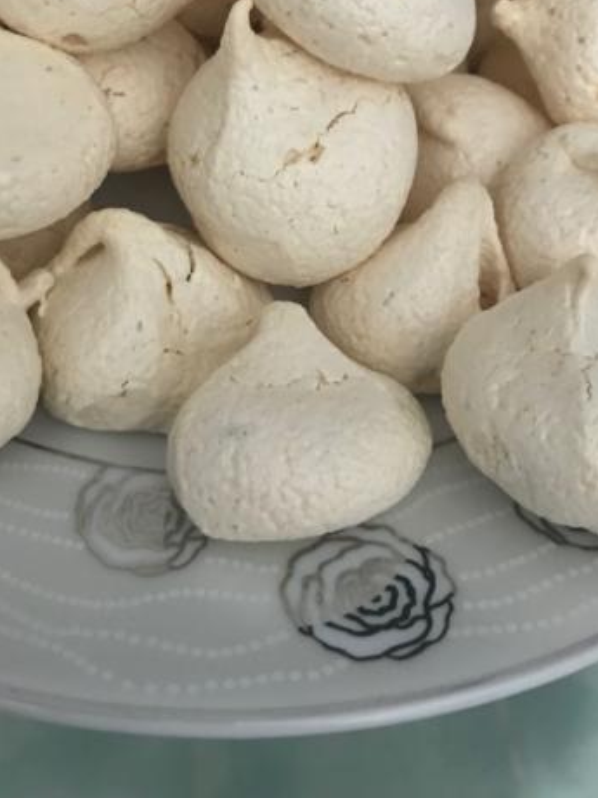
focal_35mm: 42
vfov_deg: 43.9
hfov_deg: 34.3
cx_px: 251
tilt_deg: -45.8
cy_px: 246
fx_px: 967
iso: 100
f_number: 1.8
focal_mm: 3.99
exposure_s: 1/9
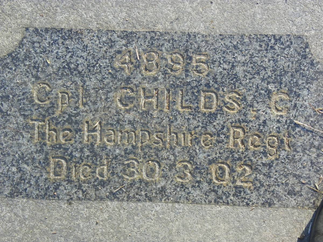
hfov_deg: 15.3
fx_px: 1204
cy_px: 121
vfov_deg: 11.5
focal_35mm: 129
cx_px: 162
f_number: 4.5
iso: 64
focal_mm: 23
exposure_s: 1/80
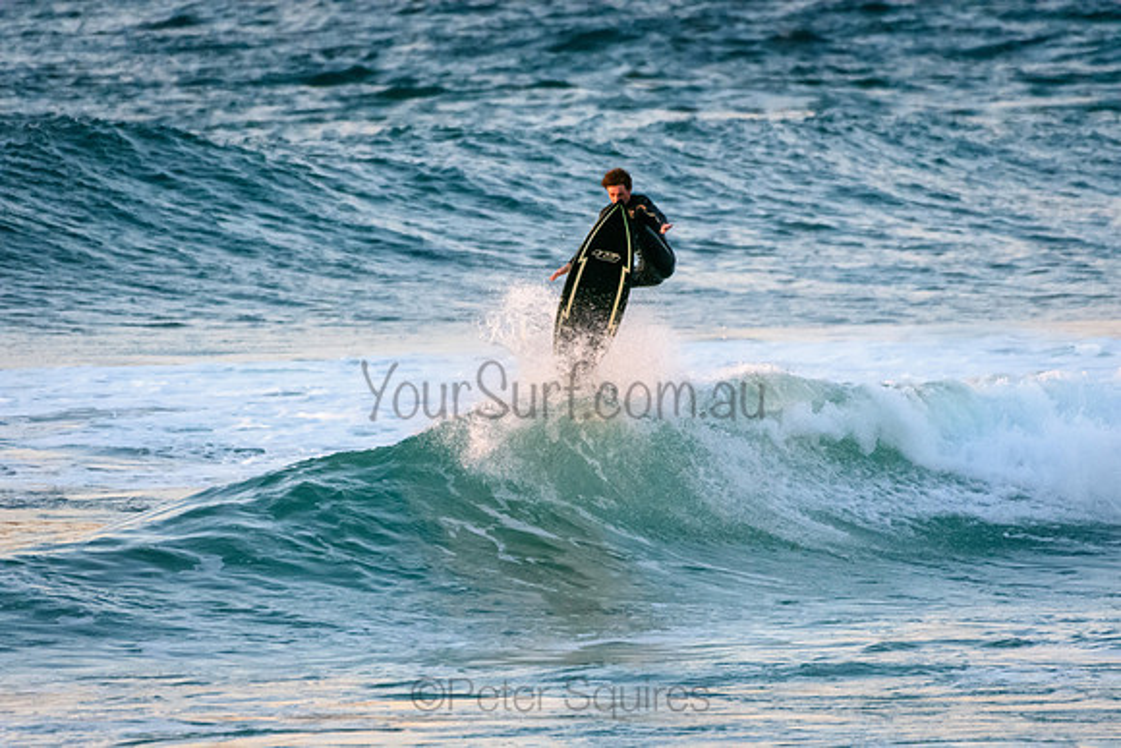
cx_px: 560
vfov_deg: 1.8
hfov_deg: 2.7
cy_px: 374
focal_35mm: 750
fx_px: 23359
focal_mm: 500
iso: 3200
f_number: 5.6
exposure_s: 1/1600
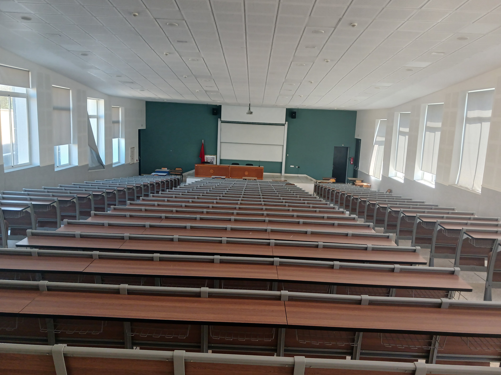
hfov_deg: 61.6
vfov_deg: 48.2
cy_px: 183
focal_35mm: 29
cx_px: 259
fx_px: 420
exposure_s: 1/50
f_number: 1.8
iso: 80
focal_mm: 4
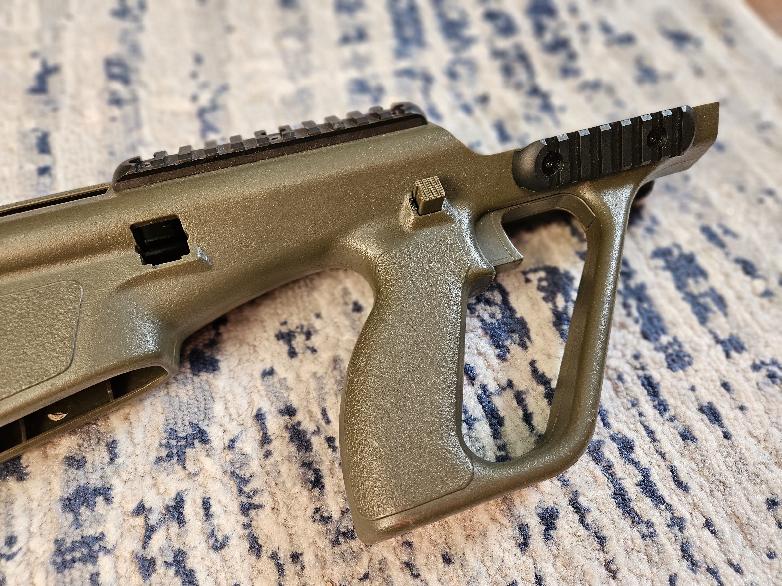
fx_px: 520
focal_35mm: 23
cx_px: 391
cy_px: 293
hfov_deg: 73.9
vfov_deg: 58.9
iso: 400
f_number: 1.8
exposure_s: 1/100
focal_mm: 5.4
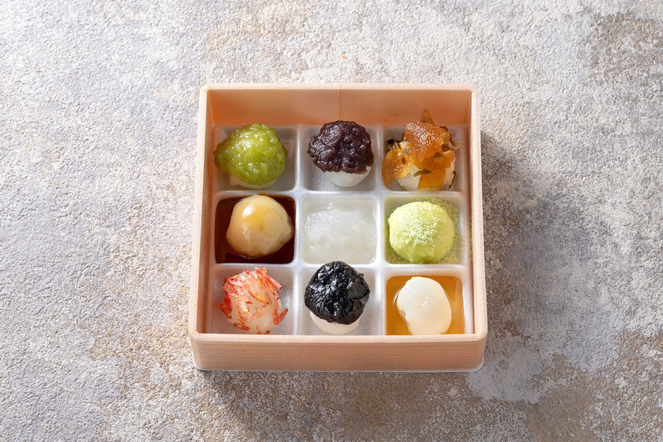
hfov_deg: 22.9
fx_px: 1639
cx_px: 332
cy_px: 221
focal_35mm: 89
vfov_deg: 15.4
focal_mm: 89
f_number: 16
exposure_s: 1/200
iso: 250
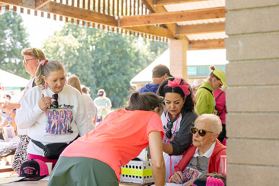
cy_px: 93
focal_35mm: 72
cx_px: 140
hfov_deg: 28.1
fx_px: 558
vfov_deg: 18.9
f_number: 2.8
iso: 320
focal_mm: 48
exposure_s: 1/400
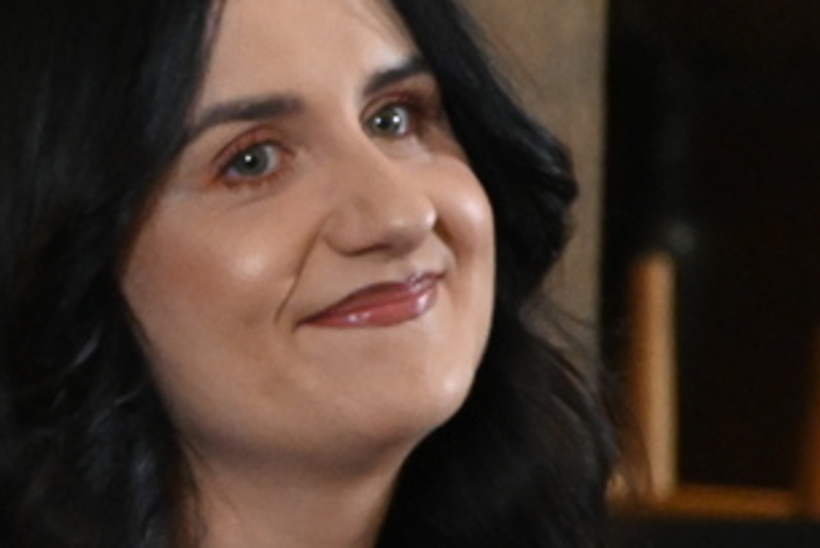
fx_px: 16436
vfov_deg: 1.9
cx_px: -642
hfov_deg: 2.8
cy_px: 791
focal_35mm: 721
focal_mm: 105
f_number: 5.6
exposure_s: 1/60
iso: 4500
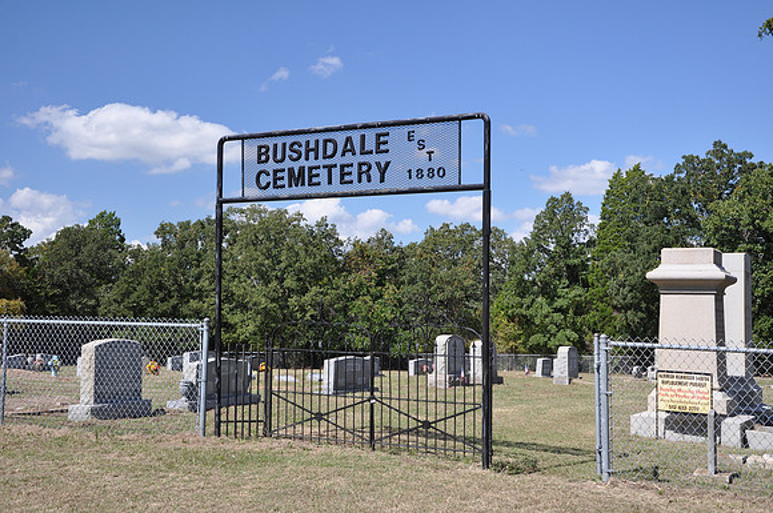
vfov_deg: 26.4
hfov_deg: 38.9
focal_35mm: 51
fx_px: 1094
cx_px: 386
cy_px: 256
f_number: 7.1
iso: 200
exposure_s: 1/200
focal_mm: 34
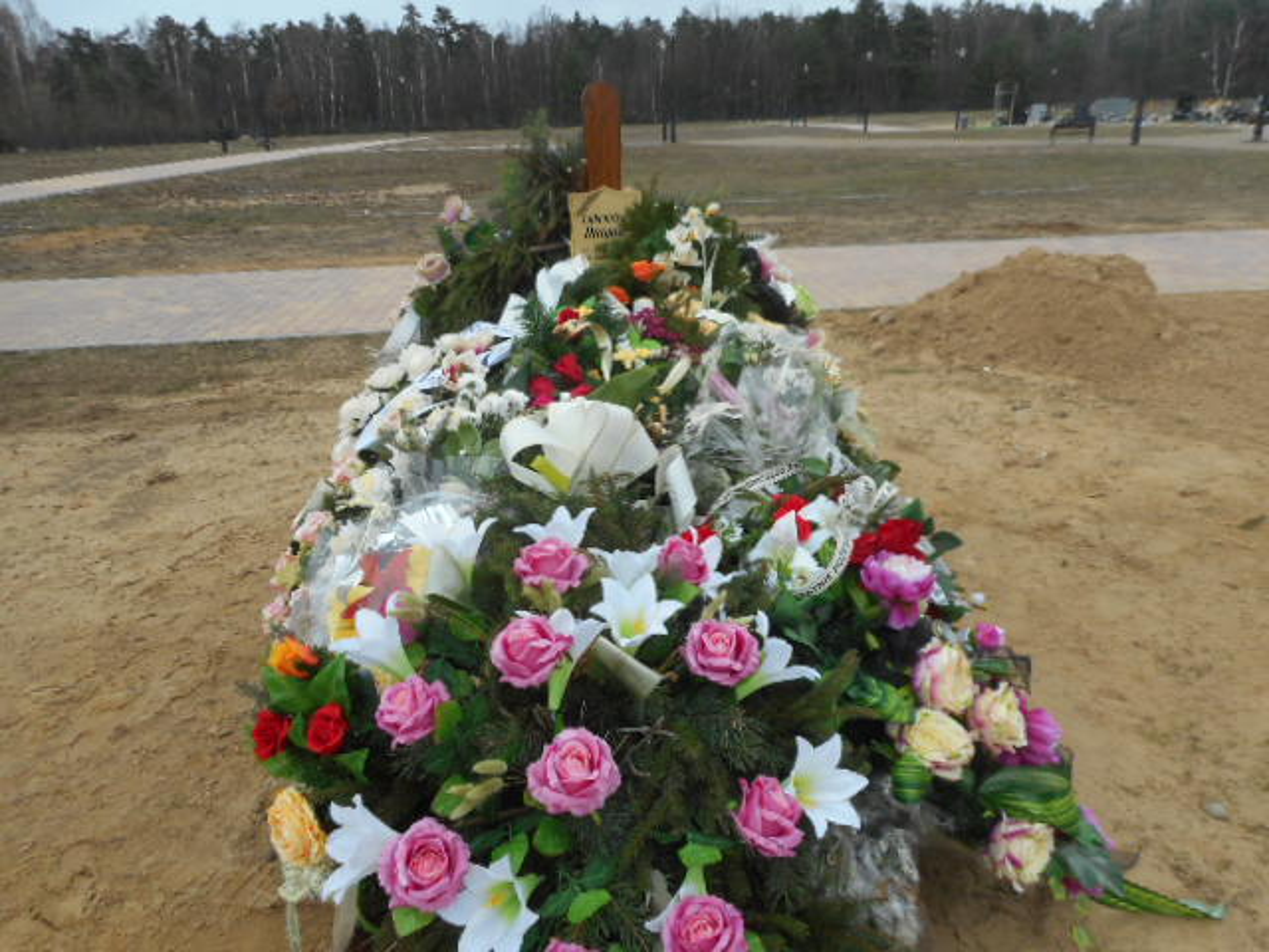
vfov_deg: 54.9
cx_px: 634
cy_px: 476
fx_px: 916
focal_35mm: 25
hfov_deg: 69.4
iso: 80
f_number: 3.7
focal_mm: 4.5
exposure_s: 1/320
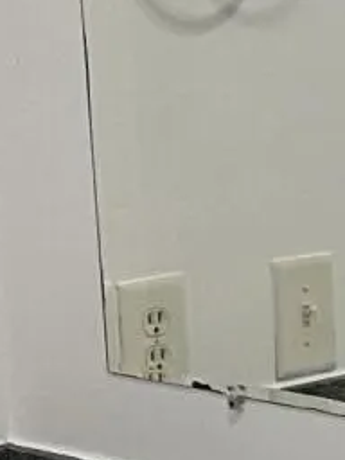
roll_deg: +1.3
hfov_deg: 7.3
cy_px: 442
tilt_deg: -13.0
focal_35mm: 195
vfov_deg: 10.1
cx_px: 722
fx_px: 2591
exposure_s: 1/60
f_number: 1.6
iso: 100
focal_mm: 5.1
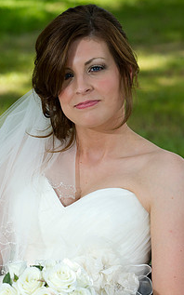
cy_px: 200
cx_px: 110
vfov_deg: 10.7
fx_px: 1565
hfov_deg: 6.7
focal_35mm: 195
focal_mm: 135
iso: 500
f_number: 5.6
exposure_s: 1/250
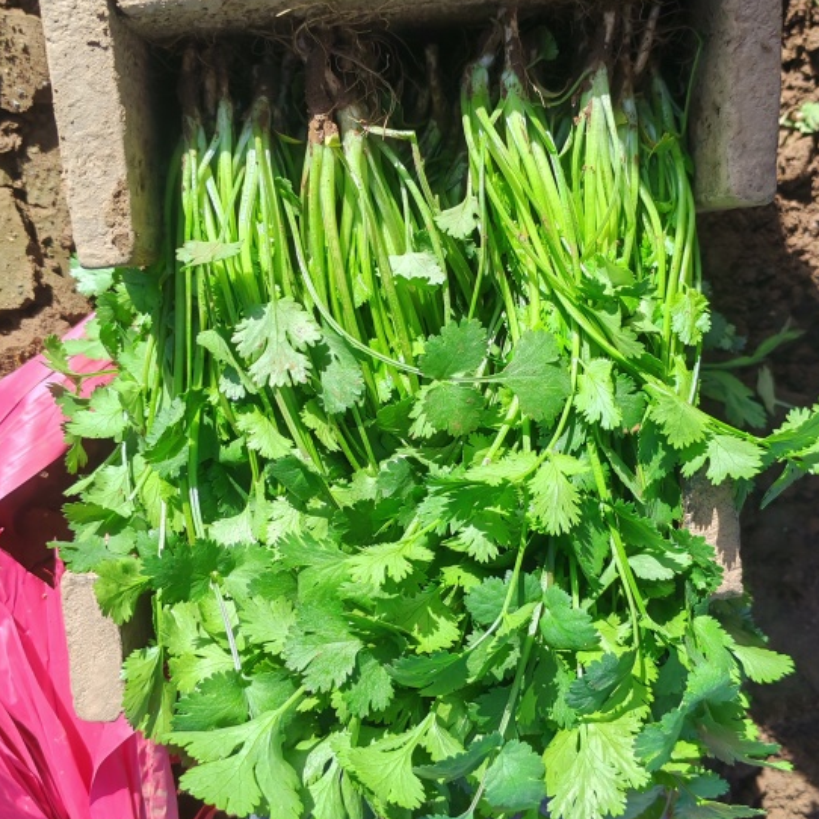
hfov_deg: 36.0
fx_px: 1258
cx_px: 473
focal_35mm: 47
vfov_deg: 36.0
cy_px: 463
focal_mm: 5.52
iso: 50
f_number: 1.95
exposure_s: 1/1200
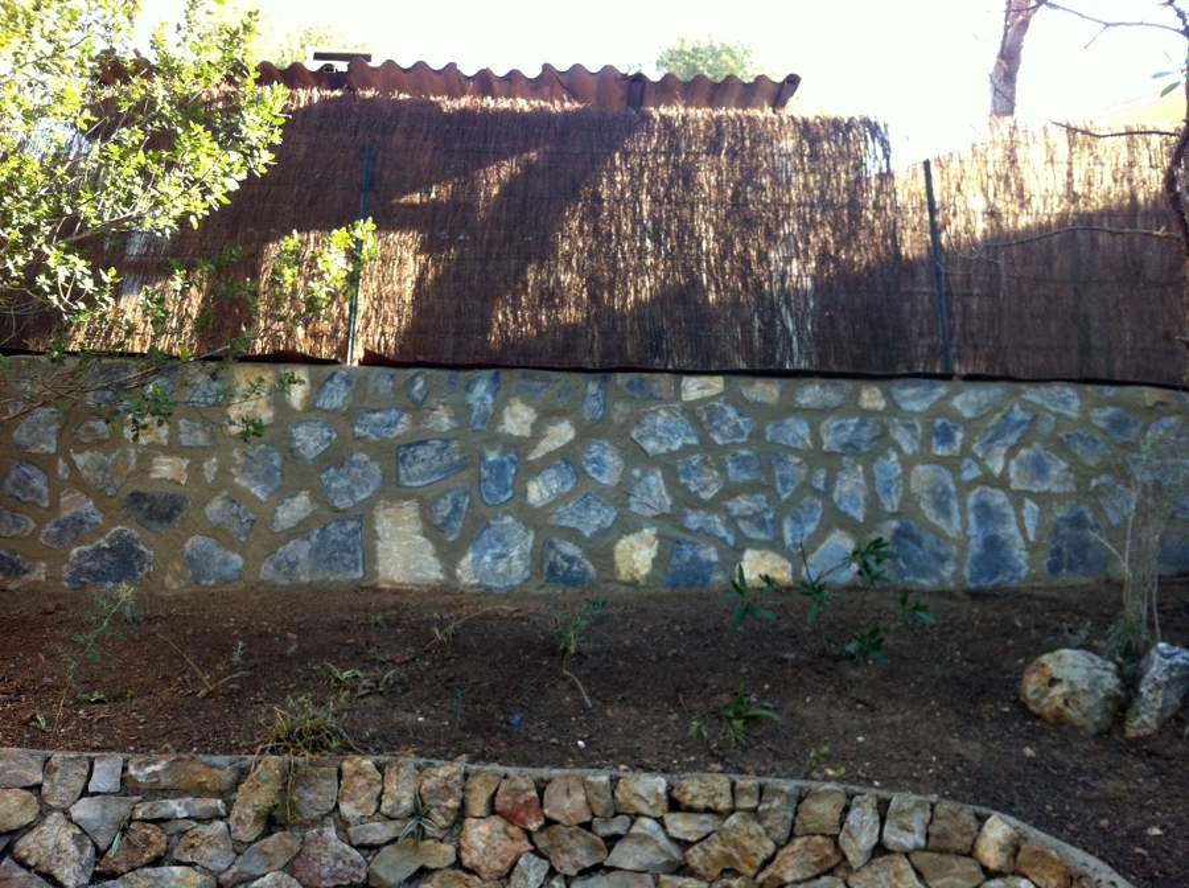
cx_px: 594
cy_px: 444
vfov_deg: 40.6
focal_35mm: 35
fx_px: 1200
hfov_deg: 52.7
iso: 125
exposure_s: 1/120
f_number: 2.8
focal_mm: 3.85
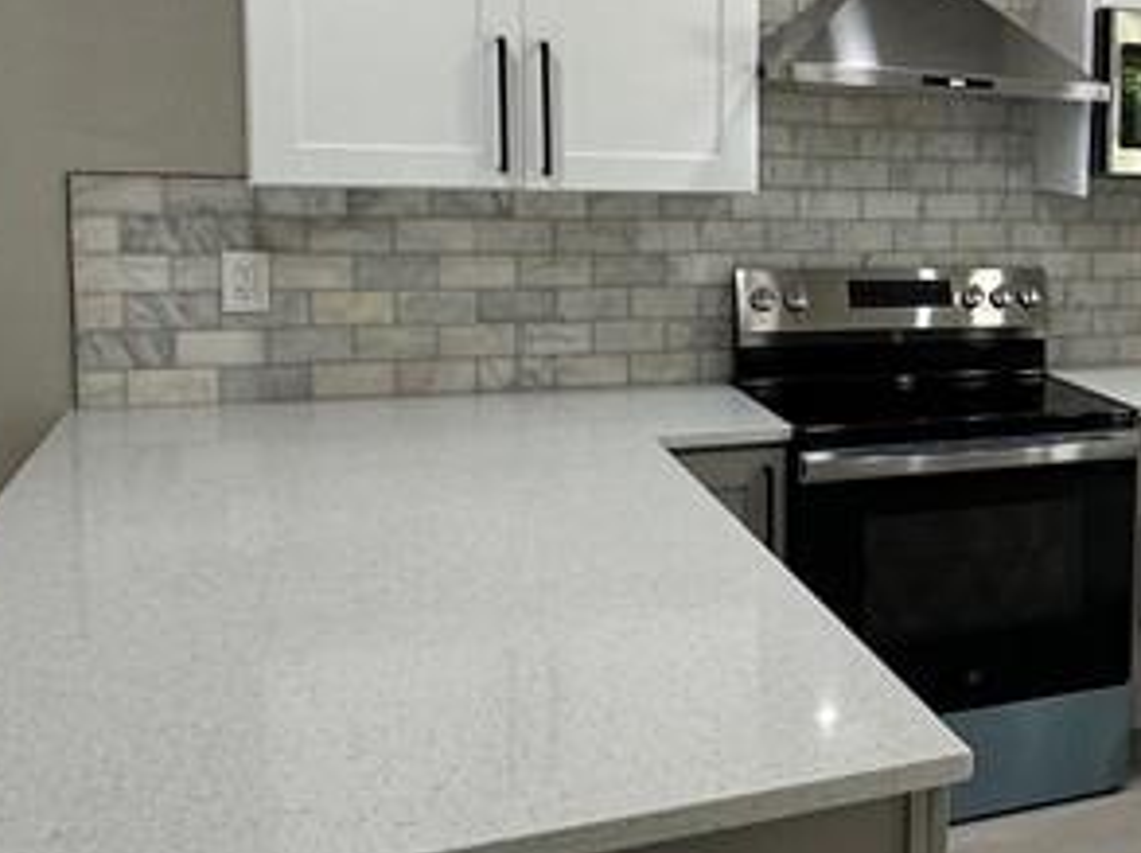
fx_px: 1613
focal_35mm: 49
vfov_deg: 29.4
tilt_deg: -5.8
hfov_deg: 32.2
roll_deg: -3.0
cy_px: 292
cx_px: 1375
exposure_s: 1/120
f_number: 2.2
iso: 100
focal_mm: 2.22
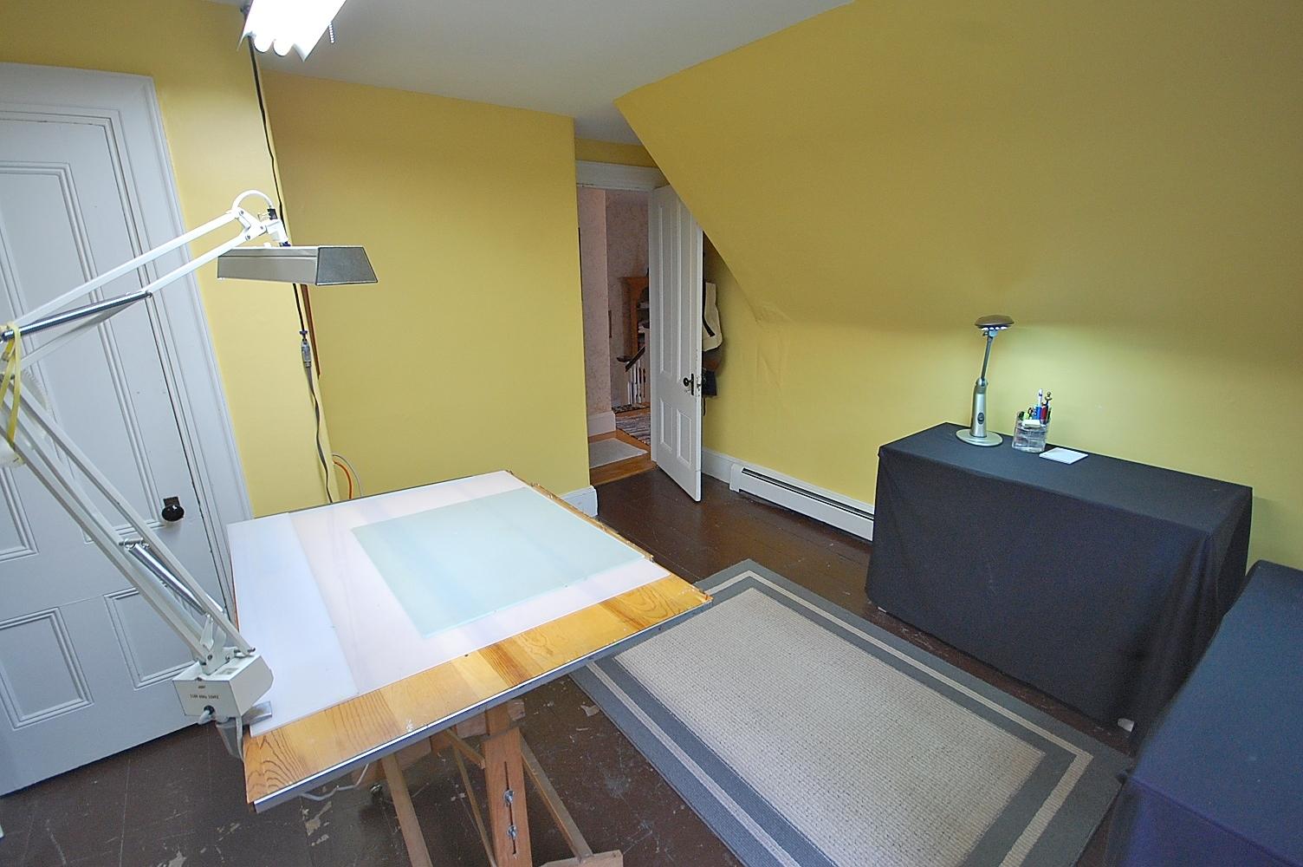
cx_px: 652
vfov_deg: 77.2
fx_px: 542
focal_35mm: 15
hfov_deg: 100.4
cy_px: 434
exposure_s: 1/30
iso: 560
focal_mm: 10
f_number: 4
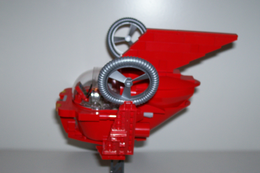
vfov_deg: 24.2
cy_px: 91
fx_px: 404
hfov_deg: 35.6
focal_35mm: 56
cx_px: 129
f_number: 3.2
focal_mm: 8.7
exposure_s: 1/73.3
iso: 80
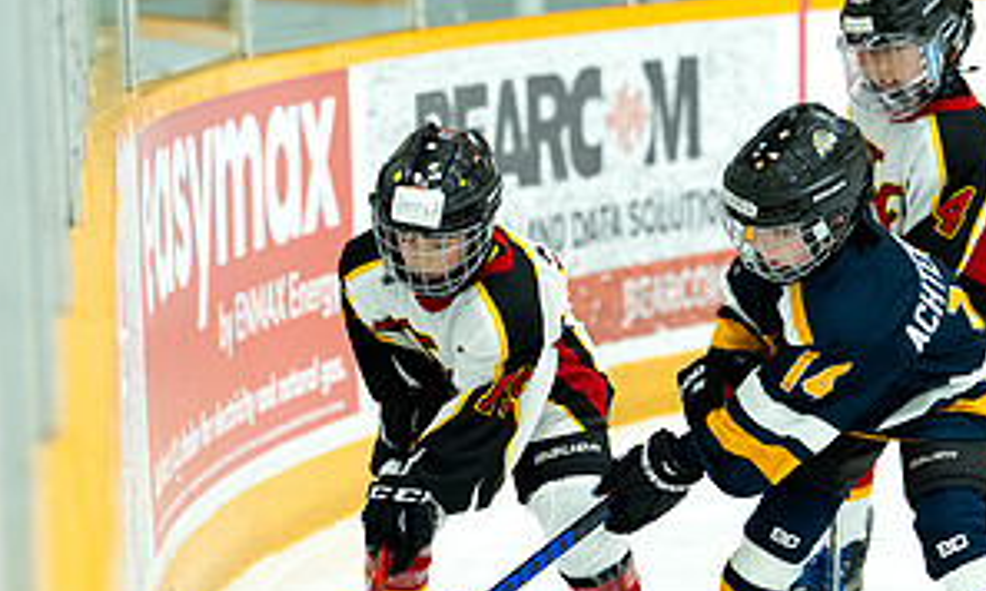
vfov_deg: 6.0
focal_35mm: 213
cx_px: 425
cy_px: 539
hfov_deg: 10.0
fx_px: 5659
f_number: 2.2
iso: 2000
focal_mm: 96
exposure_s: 1/1000
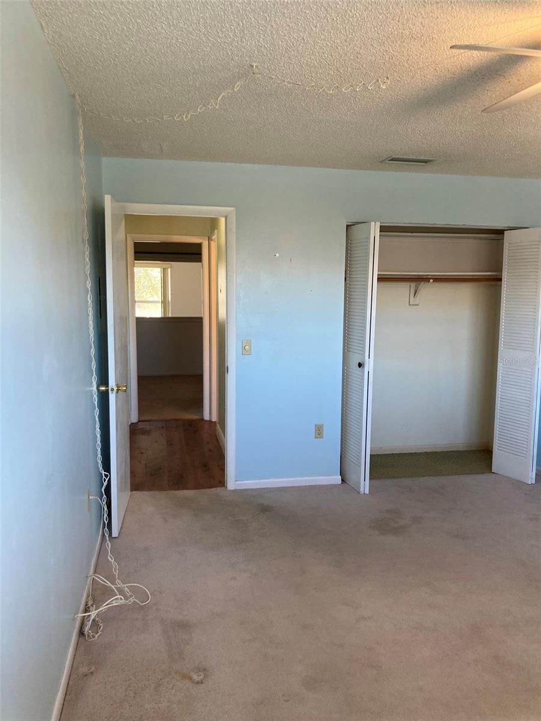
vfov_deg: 63.4
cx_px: 270
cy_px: 360
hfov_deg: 49.7
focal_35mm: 28
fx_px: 583
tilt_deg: -7.4
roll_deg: -0.9
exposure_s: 1/60
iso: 80
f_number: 1.8
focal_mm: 3.99
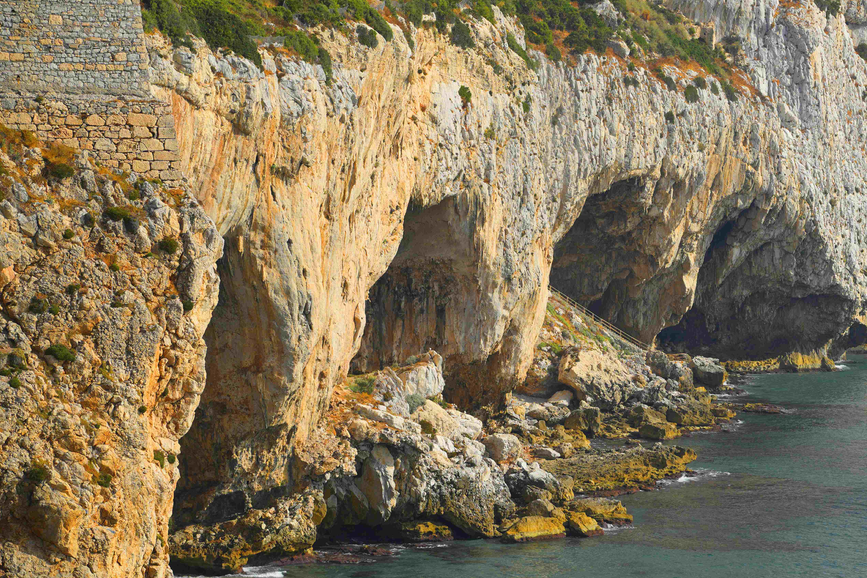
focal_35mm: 130
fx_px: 3131
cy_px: 300
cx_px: 590
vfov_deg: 10.5
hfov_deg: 15.7
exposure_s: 1/1000
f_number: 4
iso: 100
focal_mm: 94
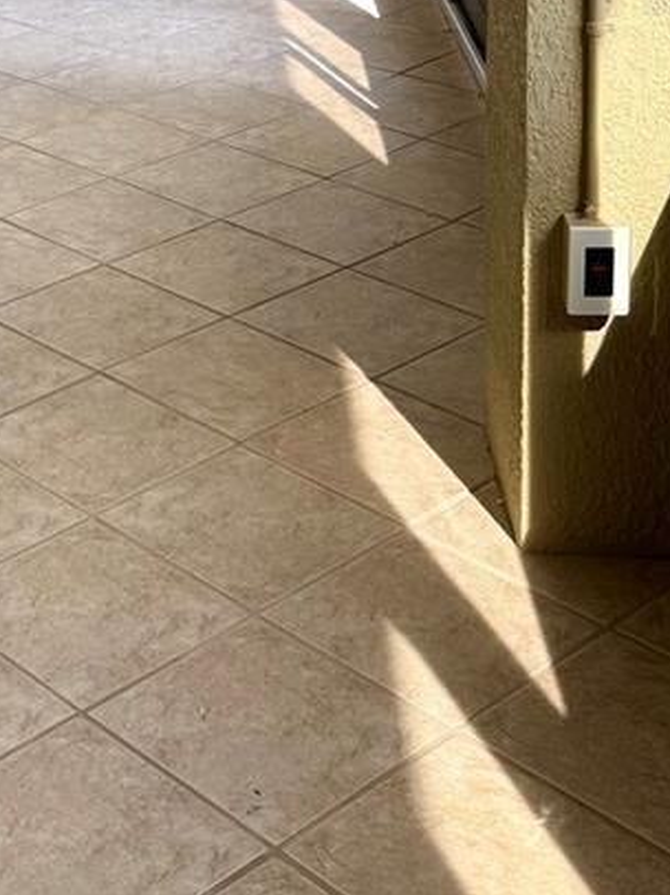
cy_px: 0
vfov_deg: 26.0
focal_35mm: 71
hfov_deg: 19.2
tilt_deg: -15.2
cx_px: -190
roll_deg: +6.2
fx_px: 1834
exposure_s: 1/121
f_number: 1.78
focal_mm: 6.76
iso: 100
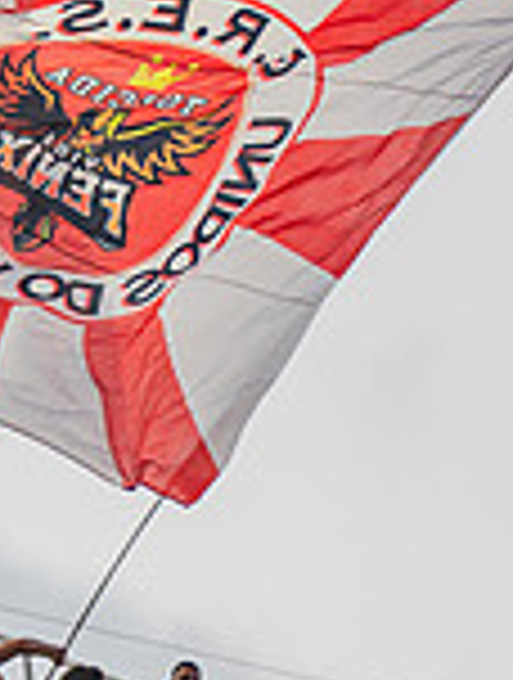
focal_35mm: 414
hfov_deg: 3.6
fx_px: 8146
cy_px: 342
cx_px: 74
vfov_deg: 4.8
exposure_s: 1/250
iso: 800
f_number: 5
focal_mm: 145
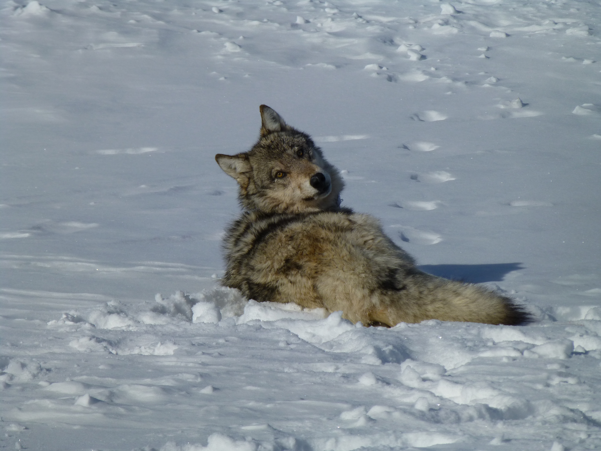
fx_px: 5834
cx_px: 300
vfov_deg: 4.4
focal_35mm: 336
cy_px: 226
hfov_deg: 5.9
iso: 100
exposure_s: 1/1600
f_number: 5.9
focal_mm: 60
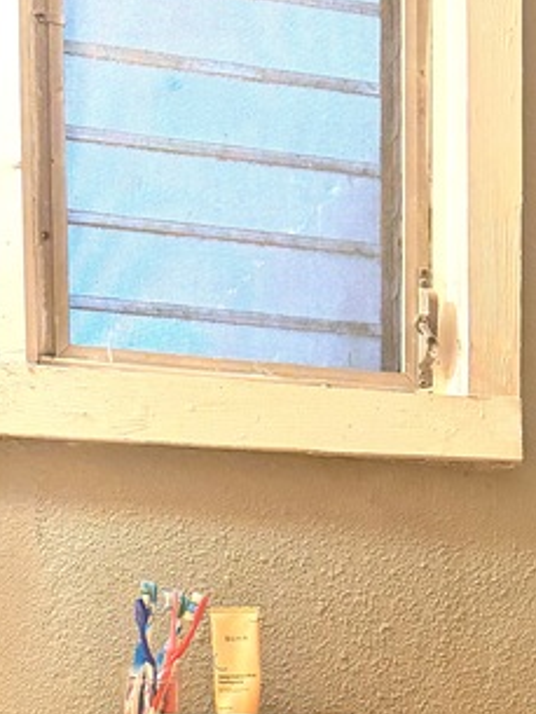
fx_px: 1754
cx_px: 379
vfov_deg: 21.3
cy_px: 873
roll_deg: +1.7
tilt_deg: -4.3
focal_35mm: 85
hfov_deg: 17.3
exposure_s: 1/60
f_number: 1.78
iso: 200
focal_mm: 6.76
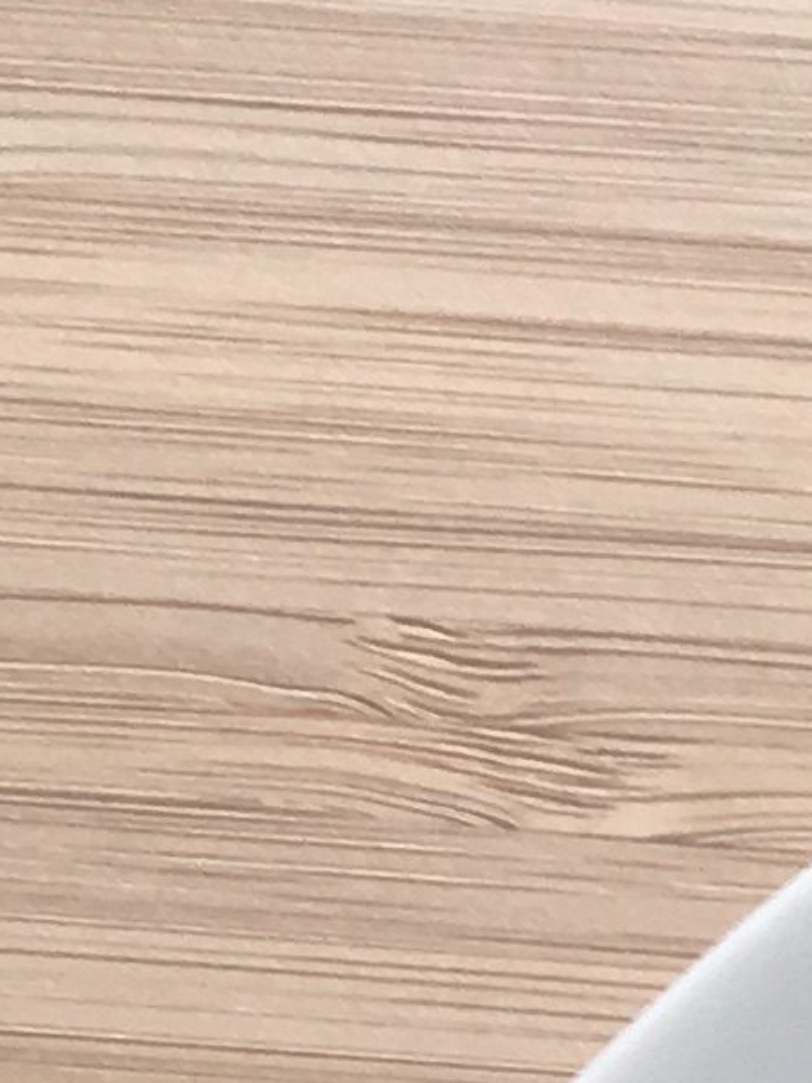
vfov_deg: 8.9
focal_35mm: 194
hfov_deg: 6.8
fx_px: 6070
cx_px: 2565
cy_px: 2831
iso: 25
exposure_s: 1/100
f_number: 2.2
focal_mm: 4.15
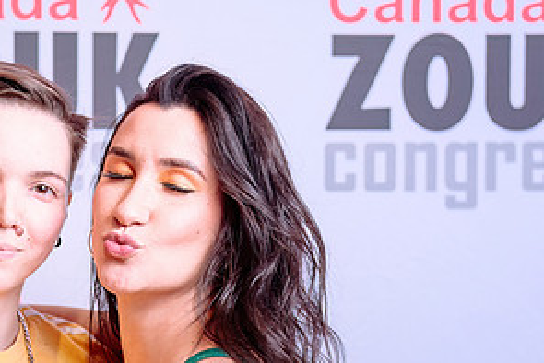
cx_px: 149
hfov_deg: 16.3
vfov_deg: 10.9
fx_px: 1890
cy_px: 296
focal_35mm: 125
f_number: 4
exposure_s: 1/50
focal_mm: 62
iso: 100
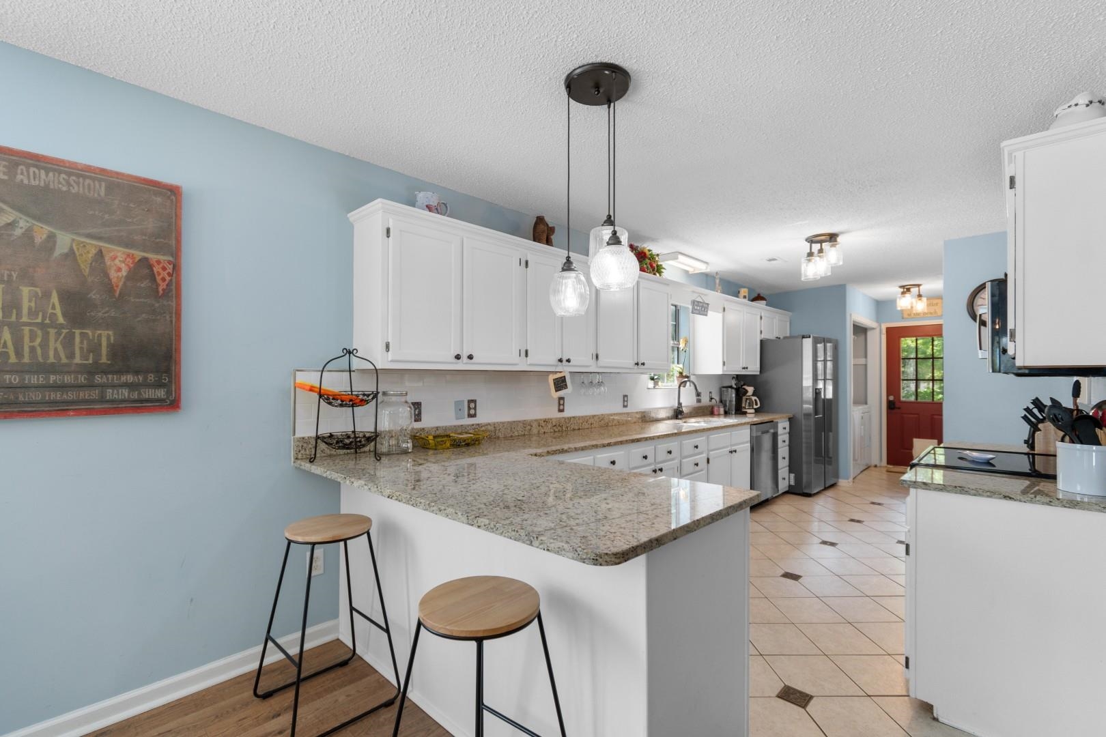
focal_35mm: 15
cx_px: 553
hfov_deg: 100.4
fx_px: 461
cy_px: 368
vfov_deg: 77.3
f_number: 4.5
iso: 100
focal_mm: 10
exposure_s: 1/40
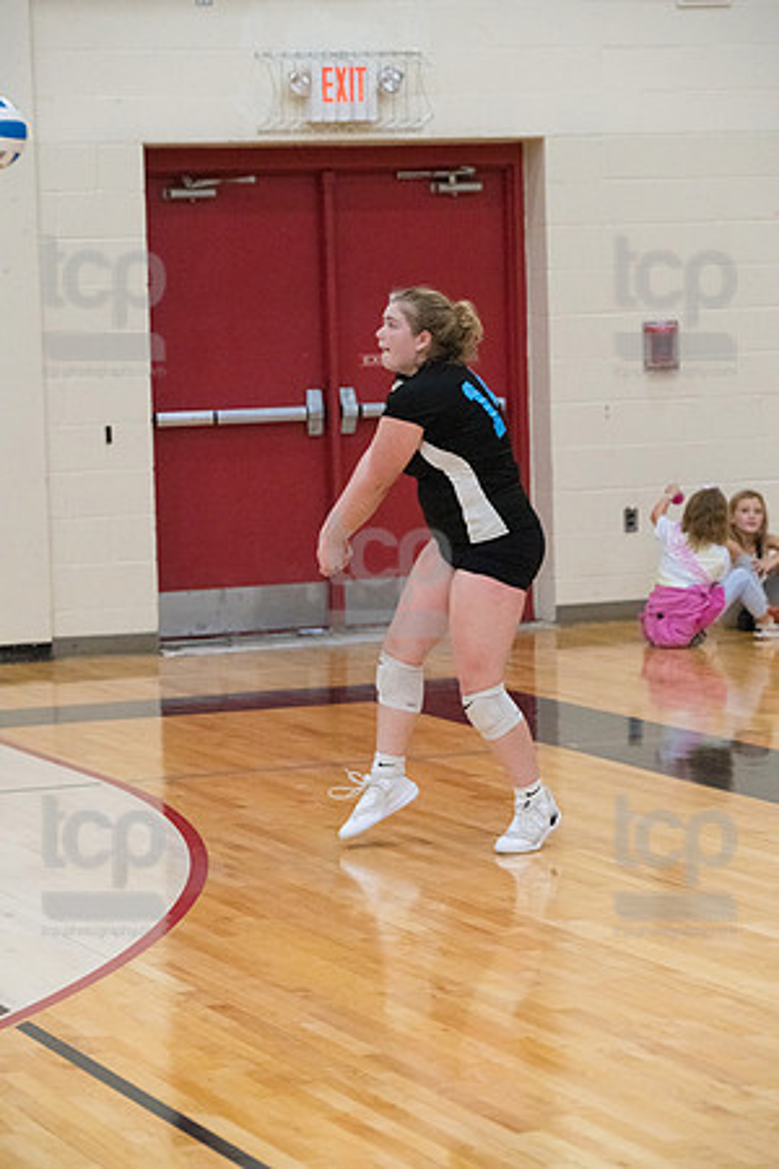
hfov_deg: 11.4
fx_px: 3895
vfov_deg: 17.1
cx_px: 390
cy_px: 584
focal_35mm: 120
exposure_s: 1/1000
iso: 6400
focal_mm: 120
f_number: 4.5
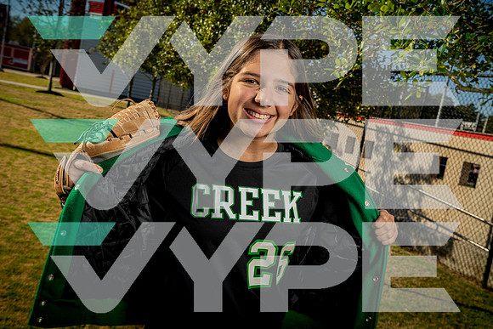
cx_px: 246
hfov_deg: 48.4
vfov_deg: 33.4
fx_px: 548
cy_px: 164
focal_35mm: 40
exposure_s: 1/250
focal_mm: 40
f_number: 10
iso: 125
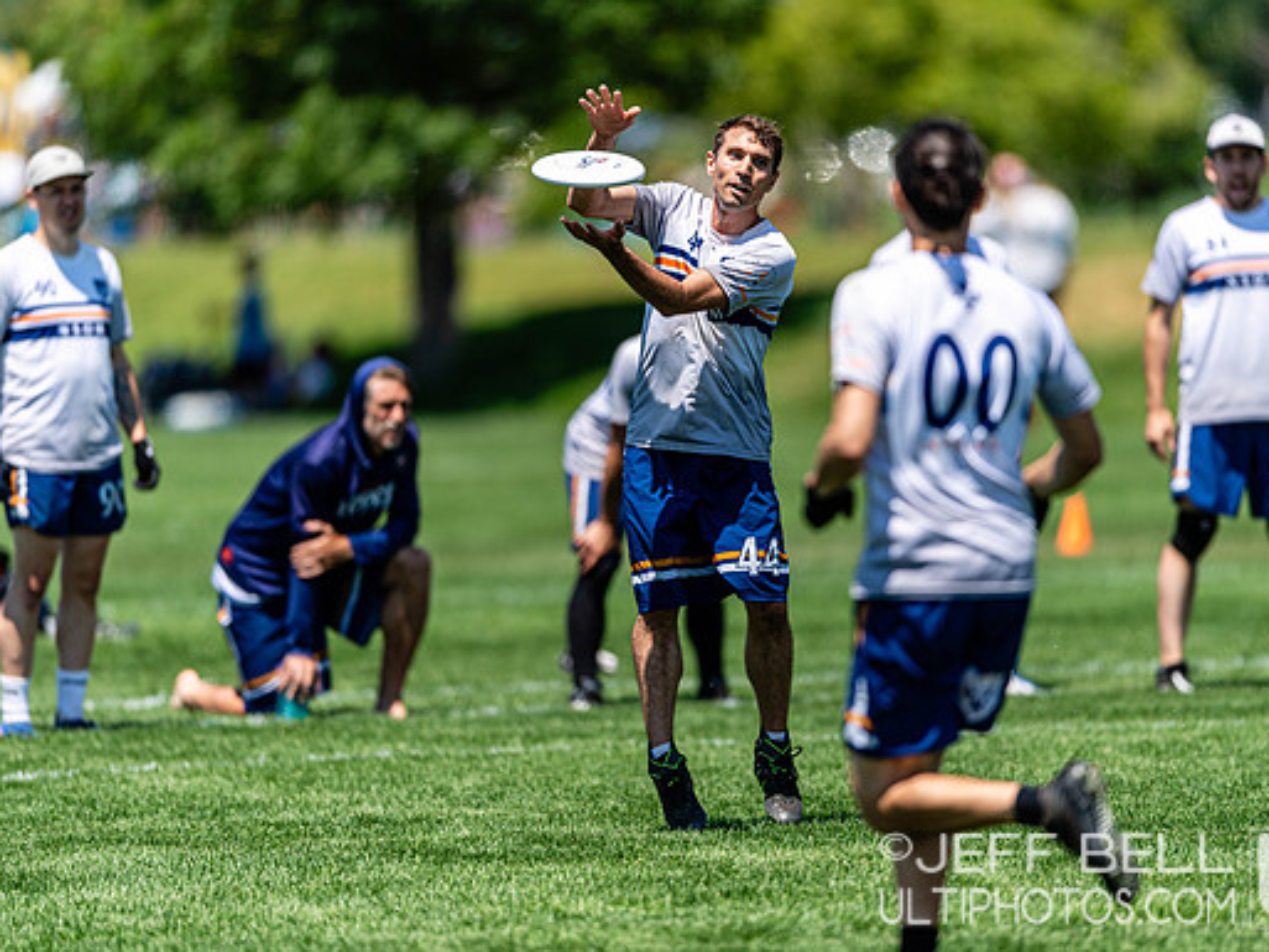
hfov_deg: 4.6
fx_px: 15951
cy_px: 476
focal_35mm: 435
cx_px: 715
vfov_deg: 3.4
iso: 100
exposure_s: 1/2500
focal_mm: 400
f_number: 2.8
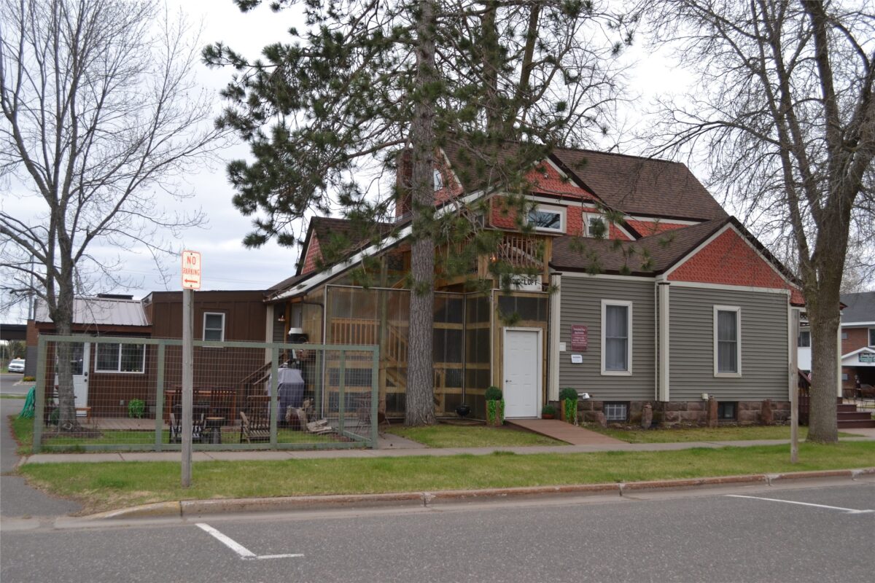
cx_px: 438
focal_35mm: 33
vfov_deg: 40.0
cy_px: 292
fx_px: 802
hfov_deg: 57.2
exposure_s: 1/200
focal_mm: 22
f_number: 6.3
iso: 100
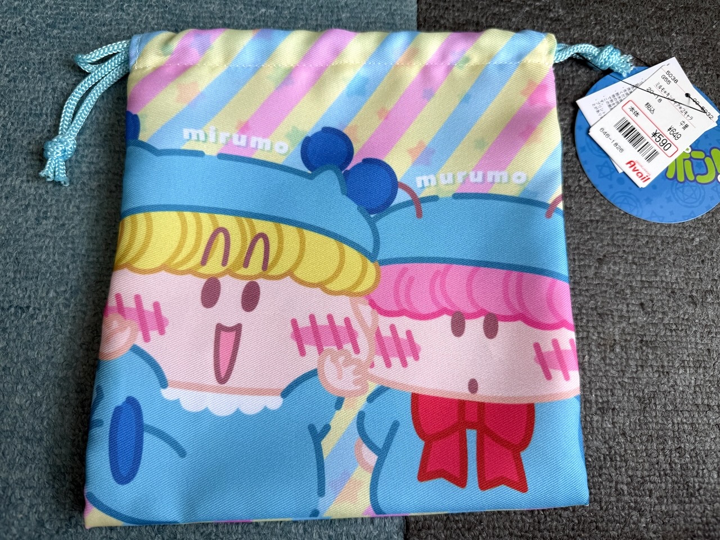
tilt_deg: -76.4
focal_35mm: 24
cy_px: 270
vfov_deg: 56.8
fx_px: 499
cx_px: 360
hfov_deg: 71.6
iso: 80
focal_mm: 6.76
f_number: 1.78
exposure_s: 1/121
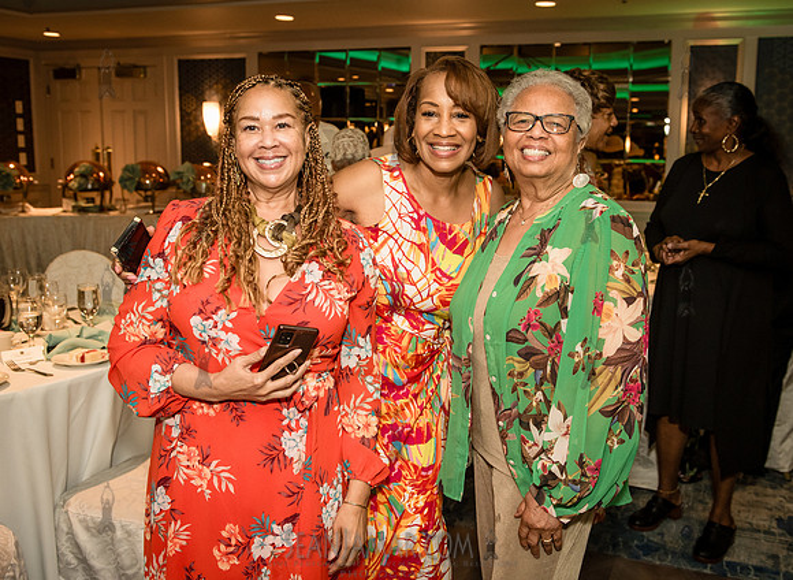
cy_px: 268
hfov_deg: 50.4
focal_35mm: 37
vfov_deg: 38.0
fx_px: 841
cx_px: 427
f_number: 3.5
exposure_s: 1/160
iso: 1600
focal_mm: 31
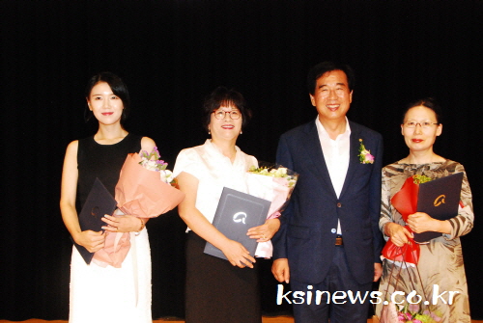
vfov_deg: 23.9
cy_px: 162
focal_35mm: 57
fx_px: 766
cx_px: 242
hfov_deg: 35.0
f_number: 8
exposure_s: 1/160
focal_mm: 38
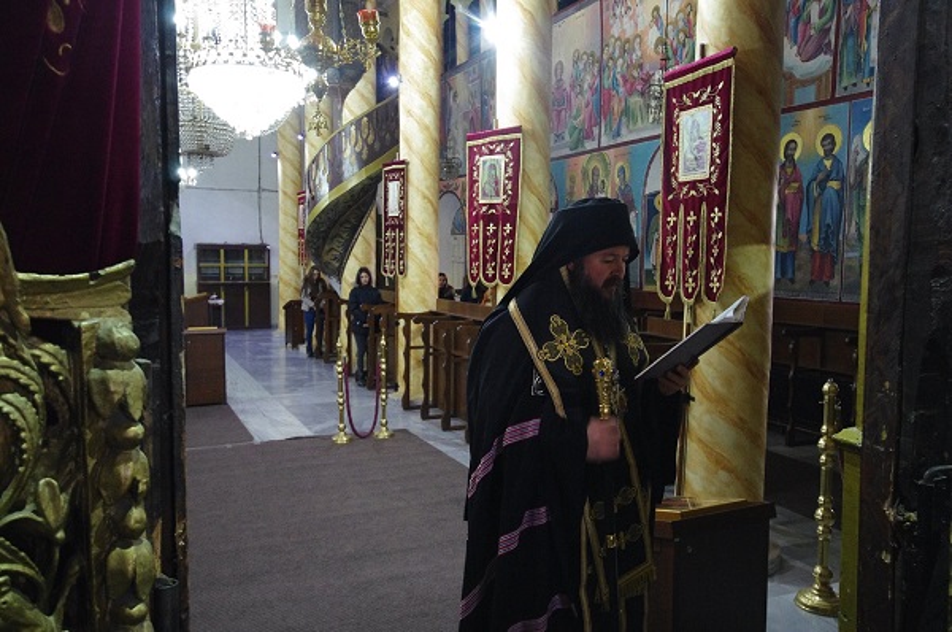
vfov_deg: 43.5
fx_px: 792
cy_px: 316
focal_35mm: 30
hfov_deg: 62.0
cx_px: 476
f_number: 5.6
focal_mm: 20
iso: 3200
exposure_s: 1/10
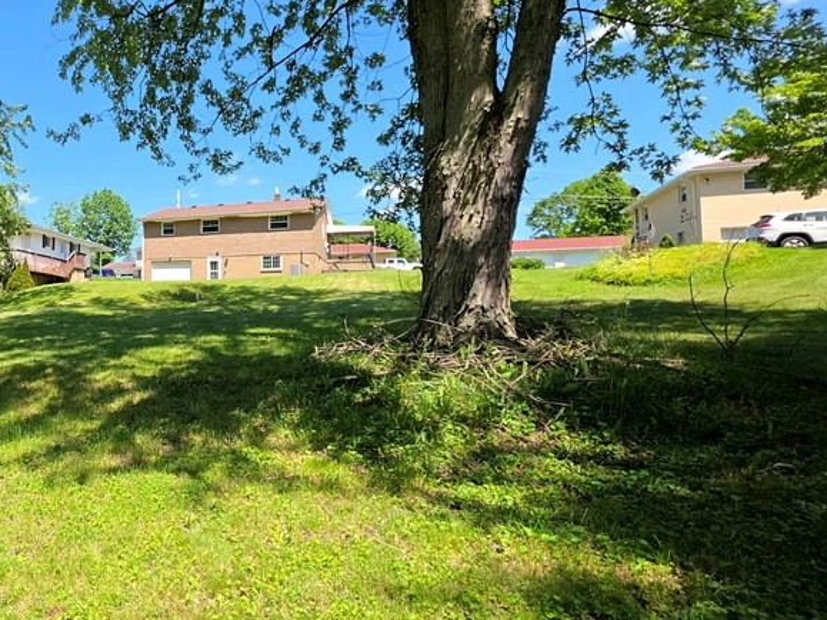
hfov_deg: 65.2
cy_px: 293
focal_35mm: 23
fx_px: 549
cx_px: 133
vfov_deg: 58.8
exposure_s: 1/588
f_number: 1.9
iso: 20
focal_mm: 2.2
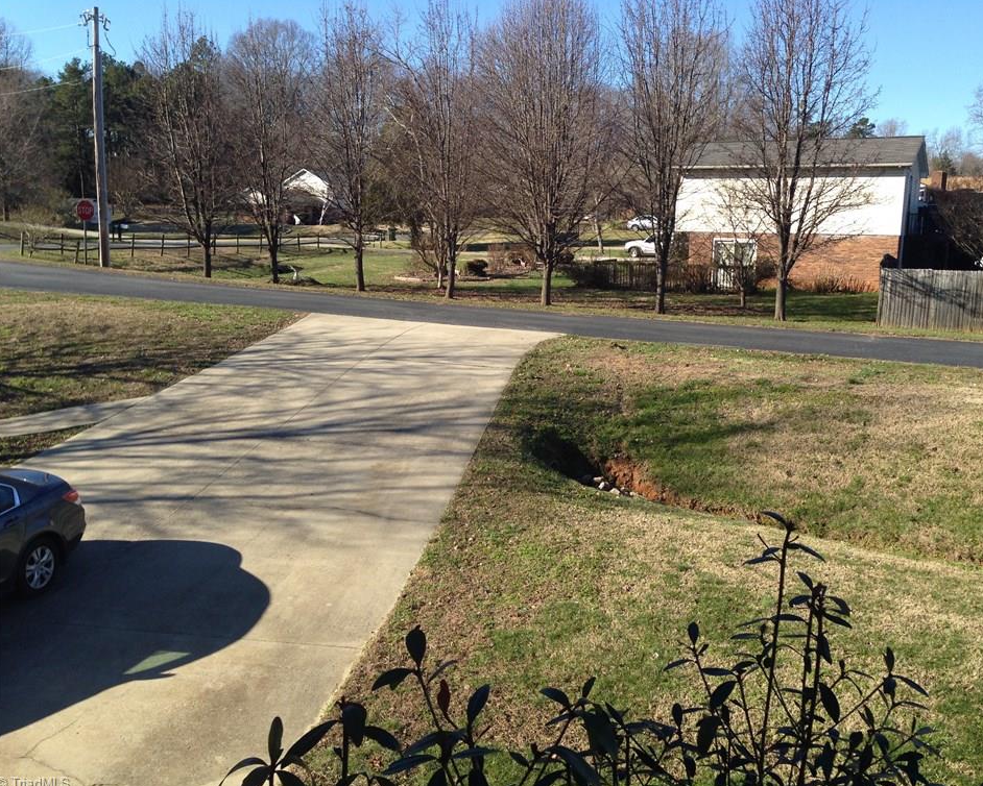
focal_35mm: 35
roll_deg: +0.7
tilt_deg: -9.8
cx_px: 528
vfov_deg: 42.2
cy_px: 392
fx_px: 1018
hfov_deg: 51.5
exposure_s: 1/742
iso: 50
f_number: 2.4
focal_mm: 4.12
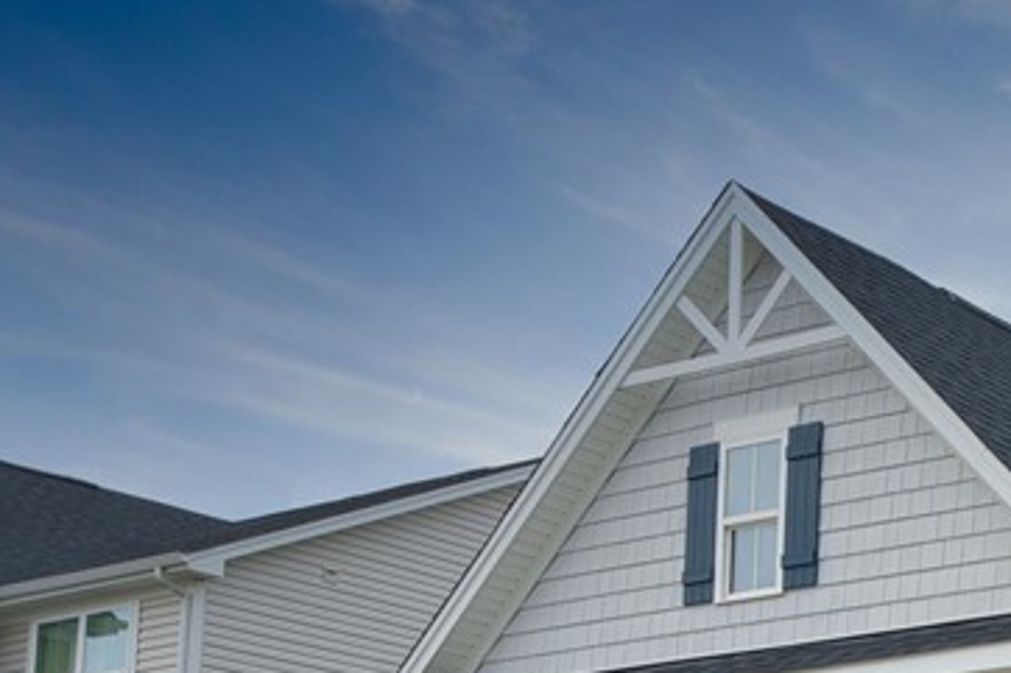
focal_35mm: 75
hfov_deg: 23.6
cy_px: 829
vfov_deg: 17.3
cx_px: 1335
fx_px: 2105
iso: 200
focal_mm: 25
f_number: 9
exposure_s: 1/250
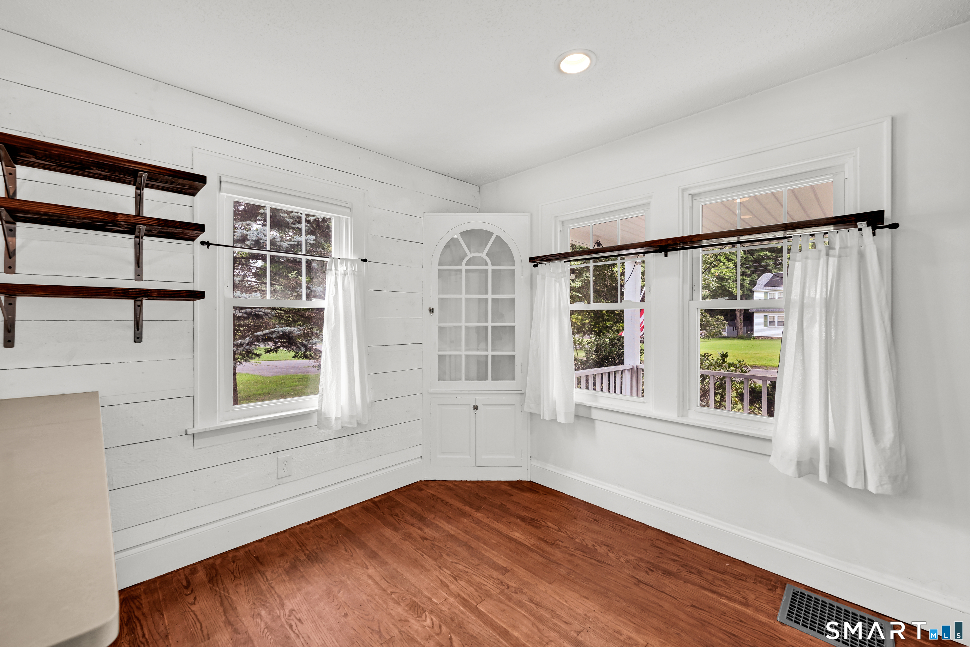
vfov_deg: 81.2
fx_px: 377
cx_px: 485
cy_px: 324
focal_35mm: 14
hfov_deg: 104.3
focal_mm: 14
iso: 250
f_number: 8
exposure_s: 1/250
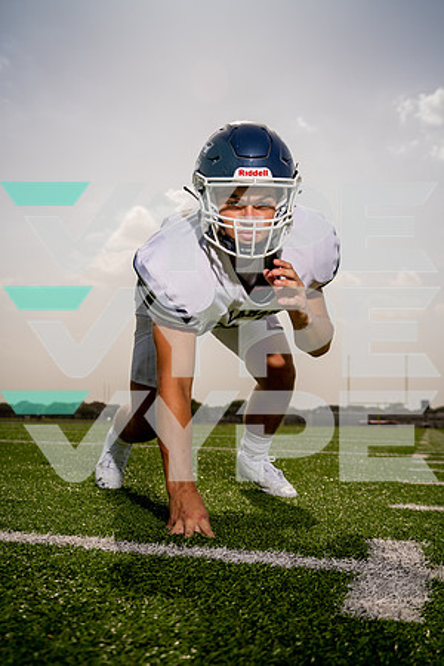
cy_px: 333
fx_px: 666
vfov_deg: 53.1
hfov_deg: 36.9
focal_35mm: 36
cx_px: 222
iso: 100
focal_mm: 36
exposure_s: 1/1250
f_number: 4.5
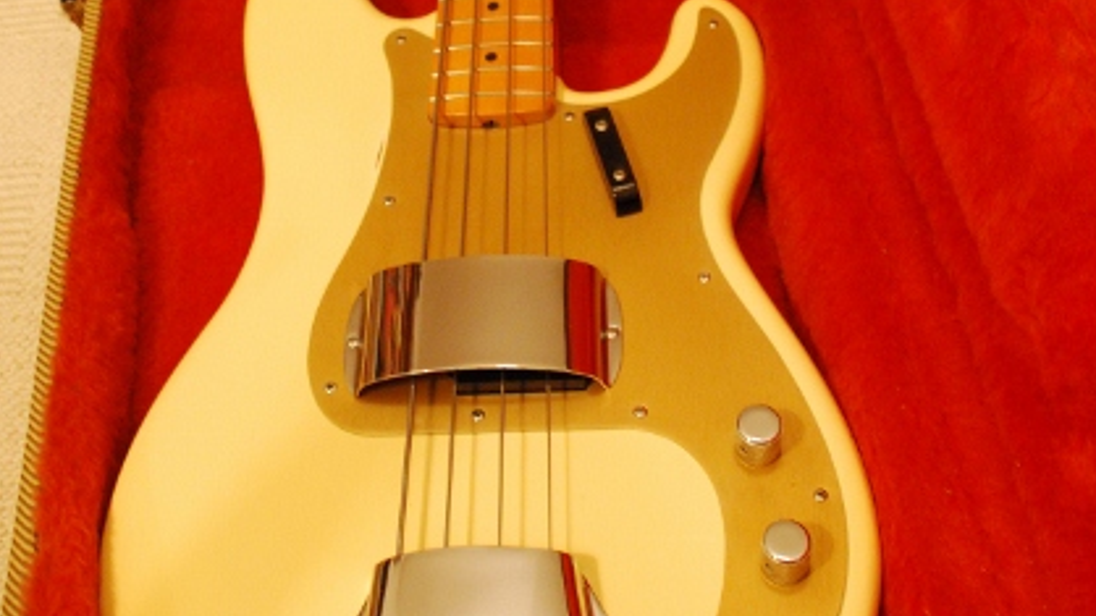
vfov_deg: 22.1
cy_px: 66
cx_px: 553
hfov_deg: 39.2
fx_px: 1540
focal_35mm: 53
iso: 1600
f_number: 3.8
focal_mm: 22
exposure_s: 1/15
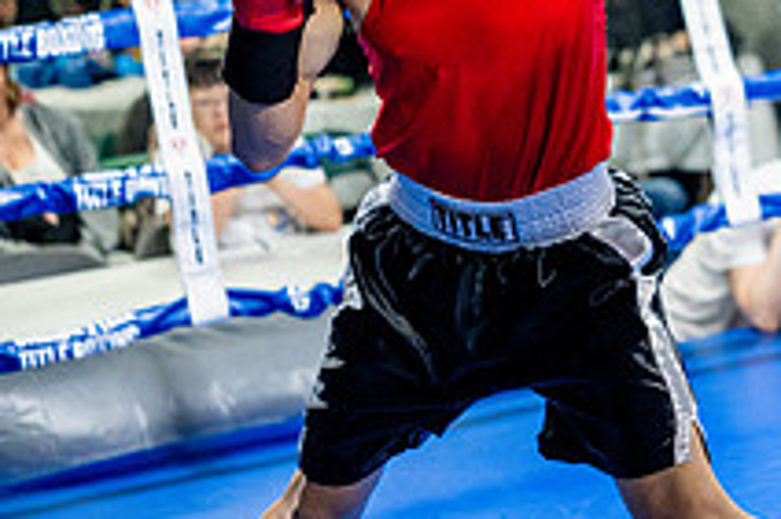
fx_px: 2970
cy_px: 39
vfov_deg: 9.9
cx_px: 833
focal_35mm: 137
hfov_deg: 14.7
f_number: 2
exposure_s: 1/1000
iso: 4000
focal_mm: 50
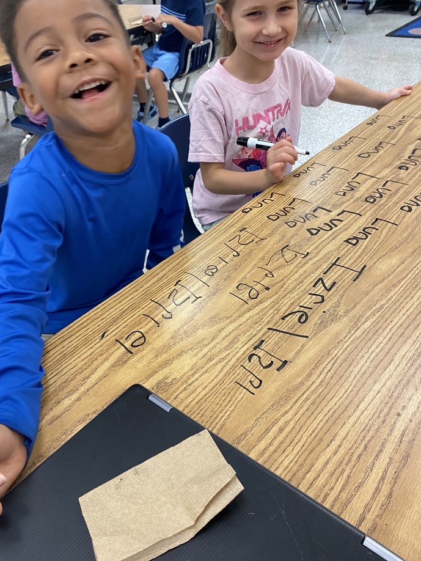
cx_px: 207
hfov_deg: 48.2
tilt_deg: -35.3
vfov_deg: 61.6
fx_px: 470
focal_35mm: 29
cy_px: 257
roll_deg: +5.1
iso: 80
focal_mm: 4.25
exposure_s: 1/60
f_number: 1.8
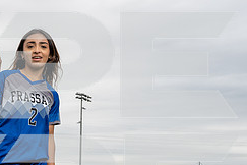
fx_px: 473
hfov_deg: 27.1
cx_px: -18
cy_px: 195
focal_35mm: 69
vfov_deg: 18.7
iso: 250
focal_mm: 28
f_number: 7.1
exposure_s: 1/250
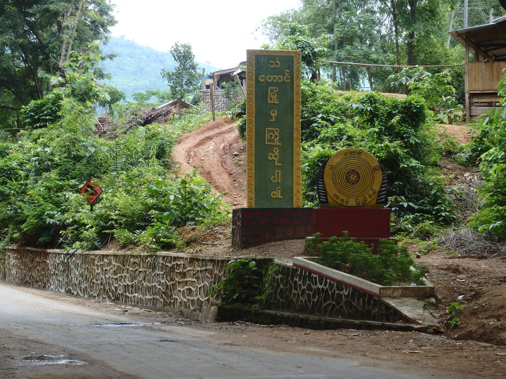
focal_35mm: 106
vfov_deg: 14.0
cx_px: 253
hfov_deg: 18.5
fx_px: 1549
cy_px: 190
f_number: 5
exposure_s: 1/200
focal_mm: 19
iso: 125
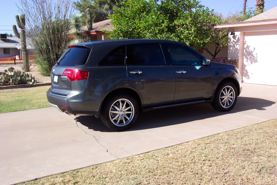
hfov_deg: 50.7
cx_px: 138
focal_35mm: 38
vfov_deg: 35.1
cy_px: 92
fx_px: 292
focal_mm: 8
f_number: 4.8
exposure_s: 1/500
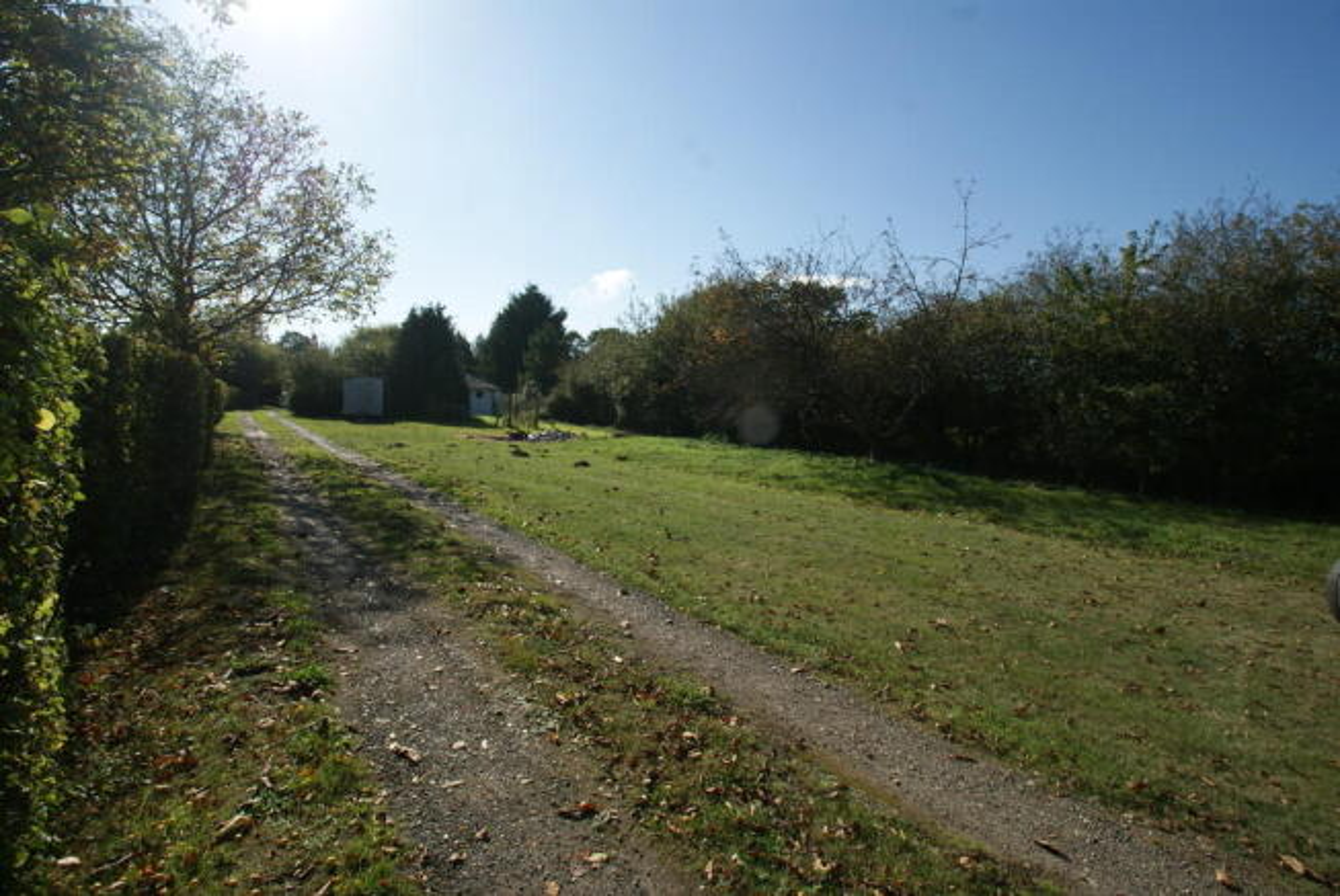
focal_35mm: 16
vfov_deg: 72.2
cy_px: 448
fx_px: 615
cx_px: 670
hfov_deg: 94.9
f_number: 10
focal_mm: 11
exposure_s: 1/400
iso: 200
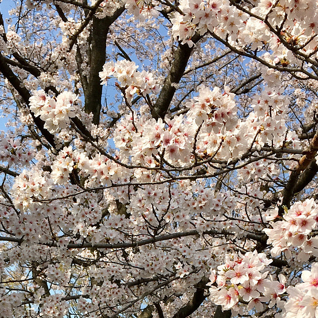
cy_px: 377
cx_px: 89
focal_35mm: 71
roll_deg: -3.5
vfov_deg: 22.5
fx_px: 738
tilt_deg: +16.3
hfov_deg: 24.1
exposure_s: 1/1350
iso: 25
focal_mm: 4.15
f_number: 2.2
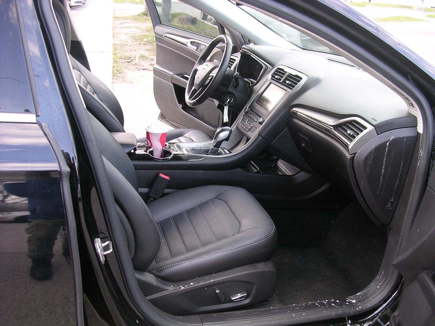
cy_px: 163
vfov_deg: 37.7
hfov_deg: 49.0
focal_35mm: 38
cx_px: 218
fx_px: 478
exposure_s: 1/20.4
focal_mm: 5.8
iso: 100
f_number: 2.8
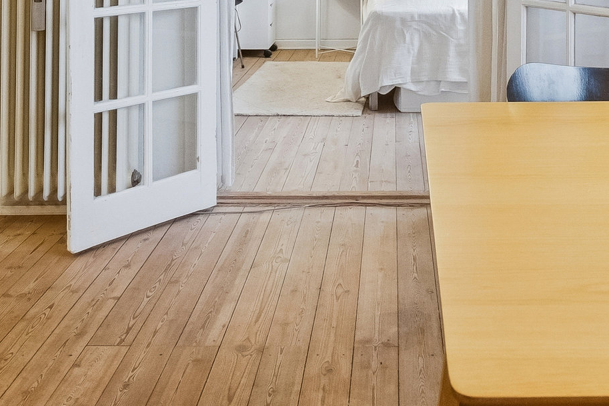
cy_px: -69
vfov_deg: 26.3
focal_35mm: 46
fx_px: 778
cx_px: 404
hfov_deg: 42.2
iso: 1600
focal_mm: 14
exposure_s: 1/160
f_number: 5.6
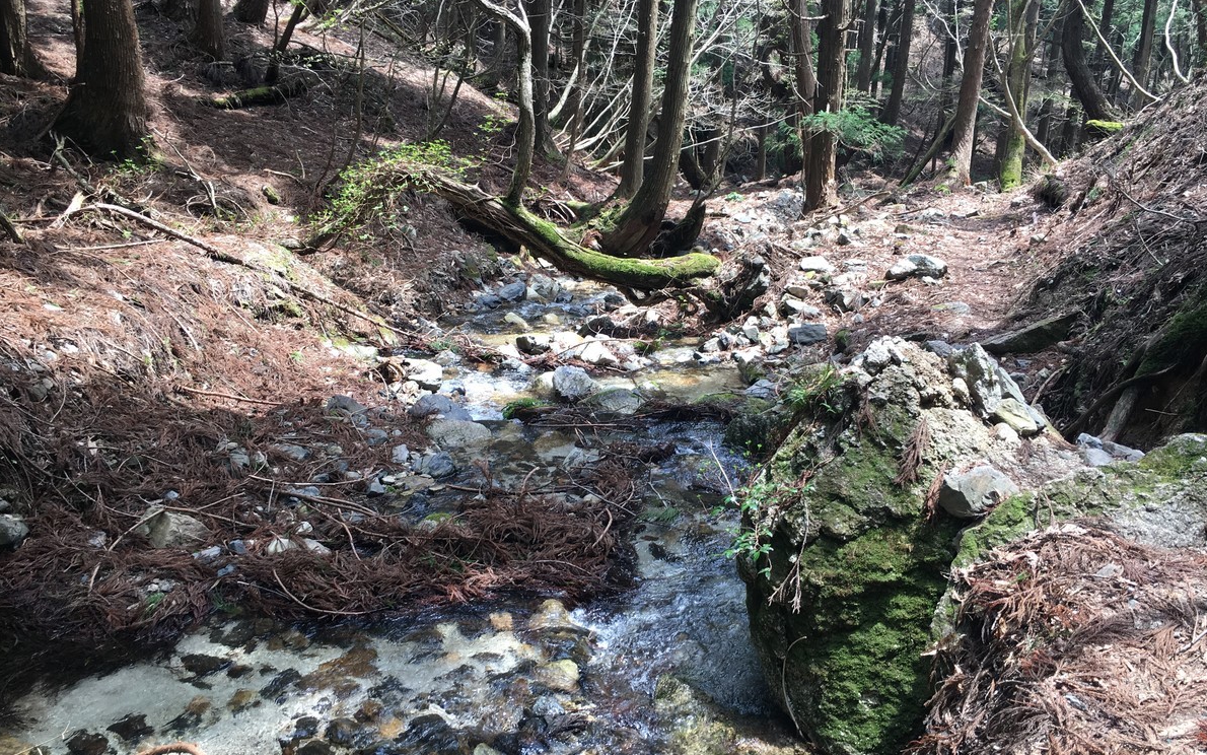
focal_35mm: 31
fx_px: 1020
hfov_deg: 61.2
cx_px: 608
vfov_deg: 40.6
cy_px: 416
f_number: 2.2
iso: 32
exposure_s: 1/120
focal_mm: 4.15
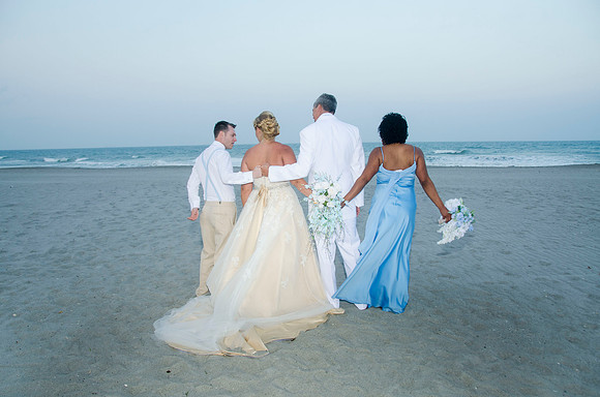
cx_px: 300
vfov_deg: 47.7
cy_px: 198
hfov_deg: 67.5
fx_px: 449
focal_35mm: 27
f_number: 5.6
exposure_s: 1/50
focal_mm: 18
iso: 100
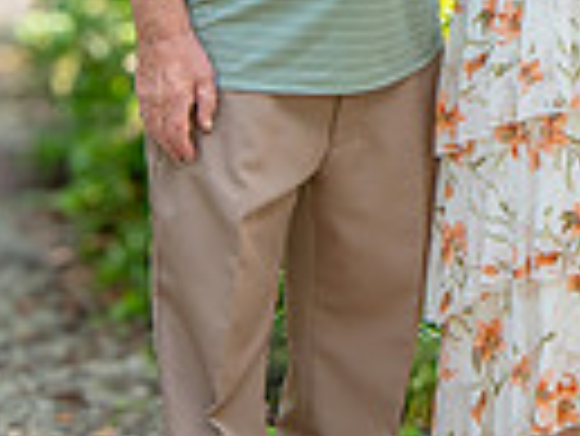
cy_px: -171
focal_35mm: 216
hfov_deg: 9.0
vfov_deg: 6.8
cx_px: 773
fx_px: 3623
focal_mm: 50
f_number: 4
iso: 400
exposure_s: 1/250
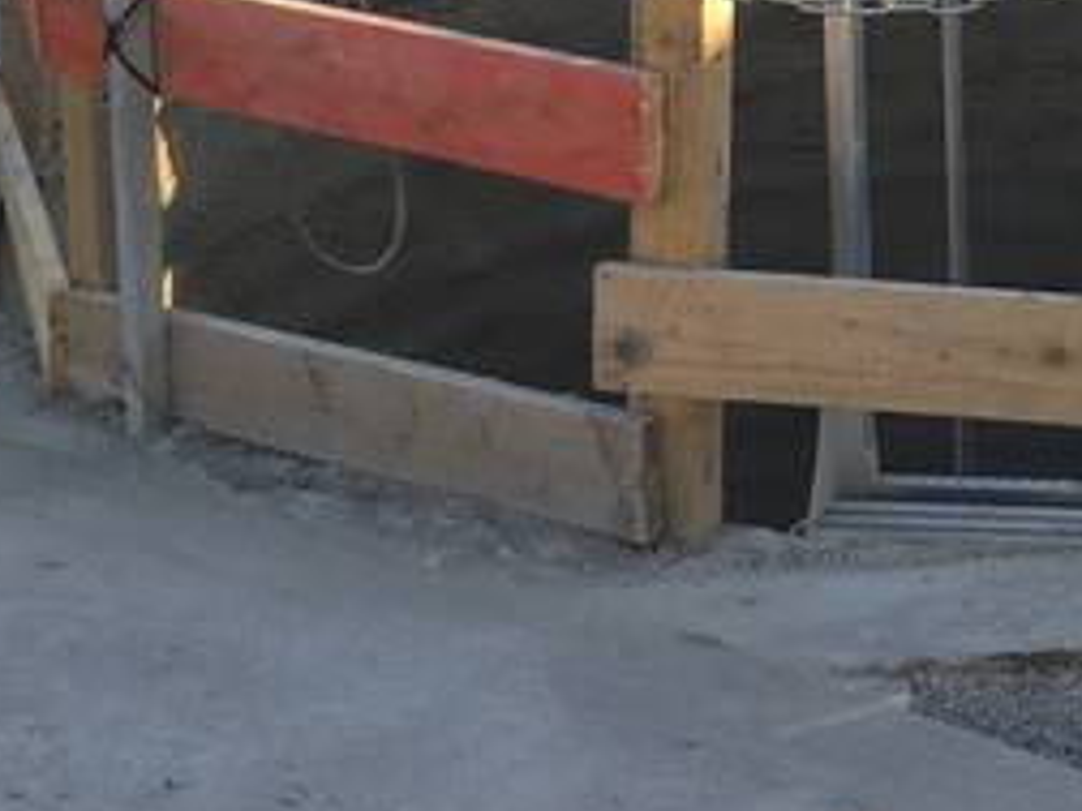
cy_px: -253
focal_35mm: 92
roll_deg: -0.4
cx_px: 1168
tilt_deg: -9.1
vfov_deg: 15.3
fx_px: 2876
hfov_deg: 20.4
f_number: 2.2
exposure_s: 1/364
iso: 25
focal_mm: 4.15
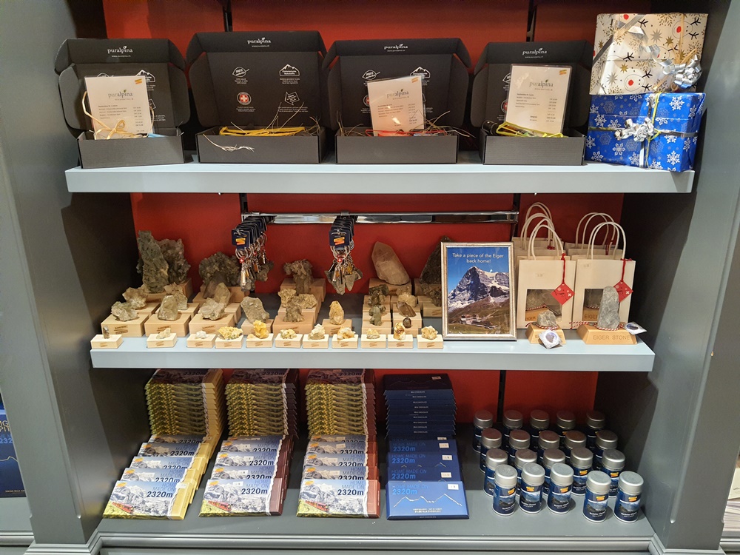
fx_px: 556
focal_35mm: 26
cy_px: 278
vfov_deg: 53.1
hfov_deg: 67.3
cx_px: 370
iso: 200
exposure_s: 1/60
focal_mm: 4.32
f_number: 1.7
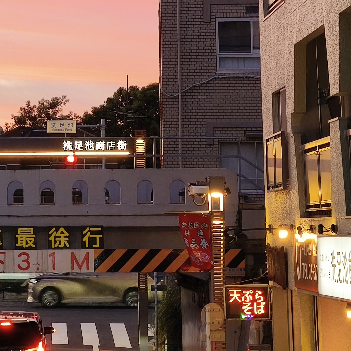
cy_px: -71
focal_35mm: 171
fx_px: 1962
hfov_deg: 10.2
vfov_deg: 10.1
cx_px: 11
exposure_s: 1/100
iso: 640
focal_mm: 8.8
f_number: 2
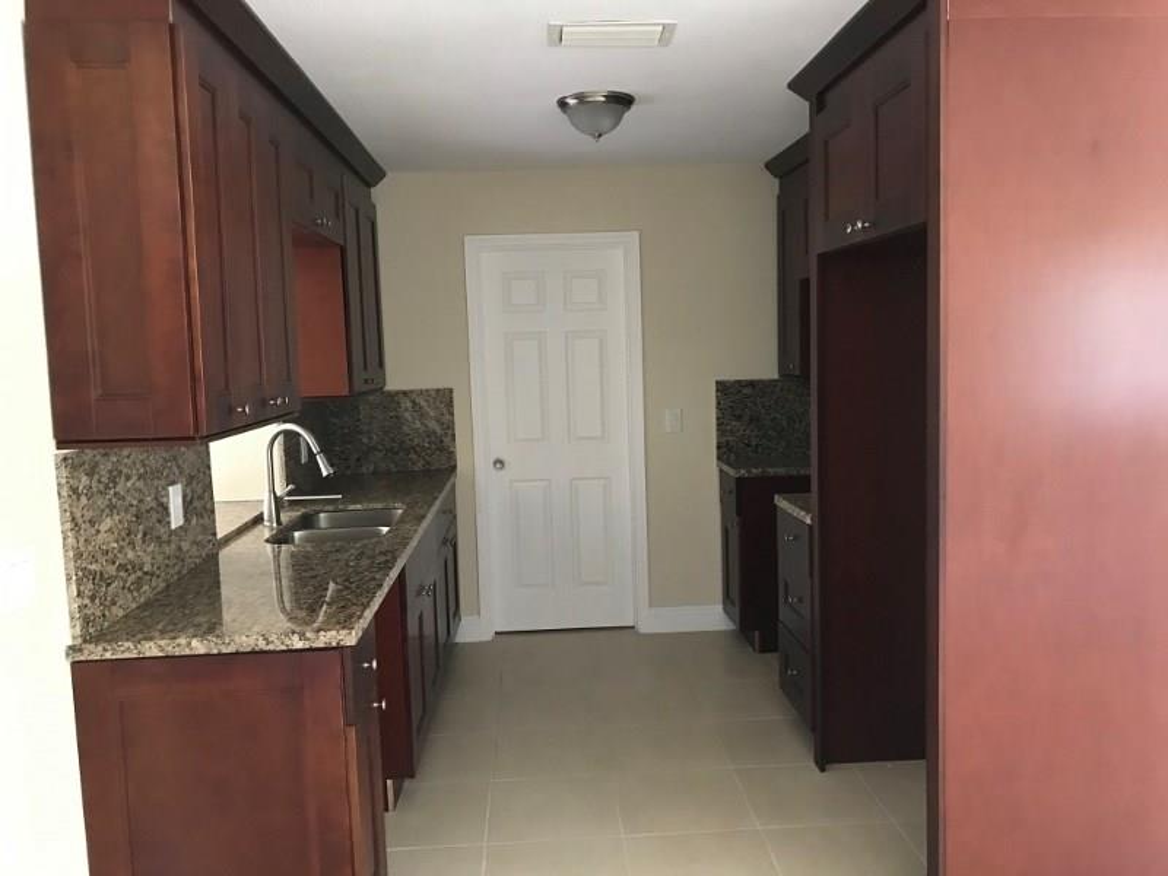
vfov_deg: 49.7
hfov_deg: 63.4
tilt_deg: -6.3
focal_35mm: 28
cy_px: 438
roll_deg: +1.9
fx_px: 945
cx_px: 584
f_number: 1.8
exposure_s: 1/13
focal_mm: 3.99
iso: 100
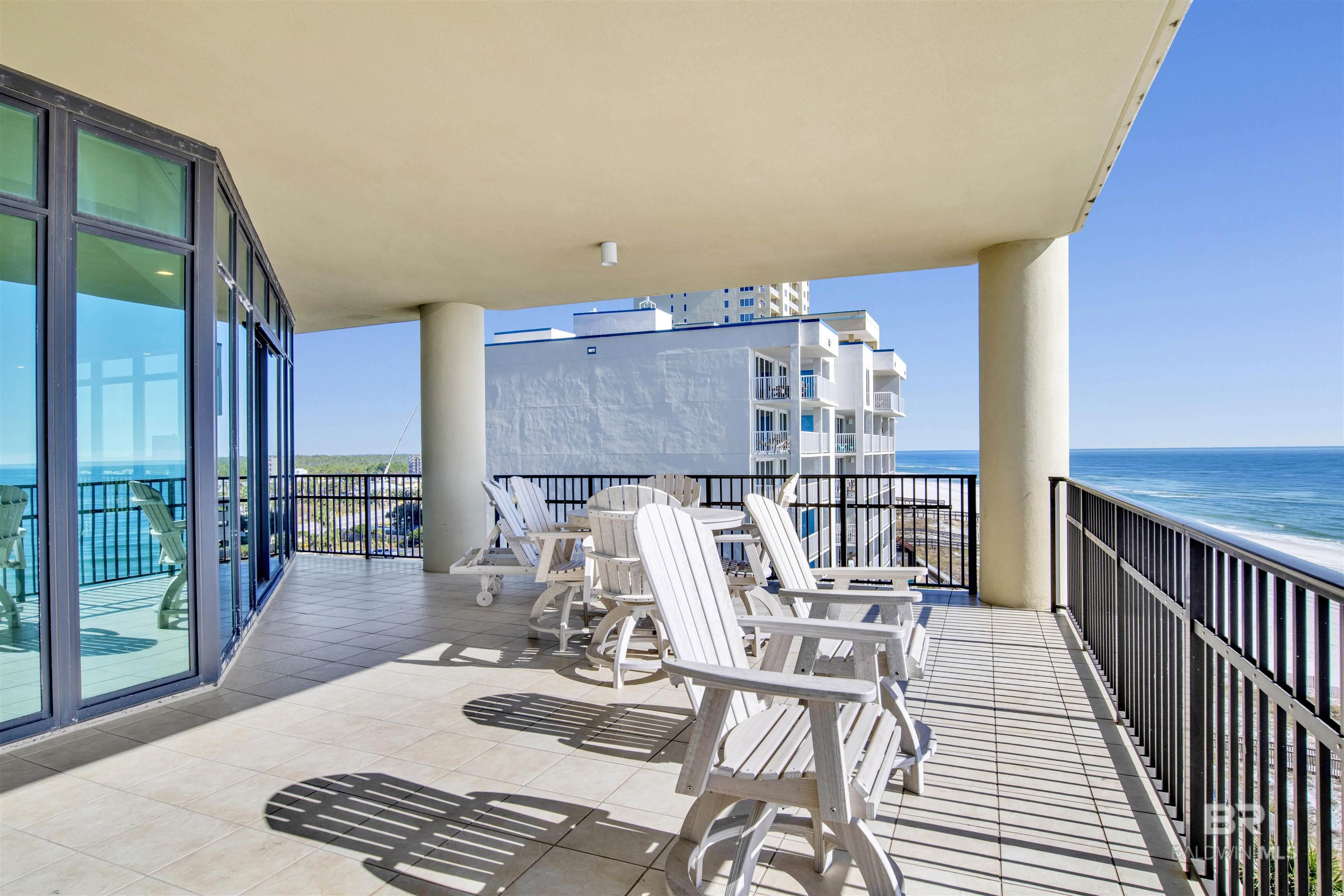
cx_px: 672
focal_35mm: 19
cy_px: 448
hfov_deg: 86.9
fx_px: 709
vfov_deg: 64.6
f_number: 11
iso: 200
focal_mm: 19
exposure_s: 1/400
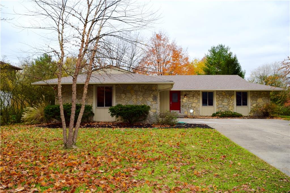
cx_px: 145
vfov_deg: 47.9
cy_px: 96
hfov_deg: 67.4
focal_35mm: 27
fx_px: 217
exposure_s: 1/160
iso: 100
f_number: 6.3
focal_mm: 18
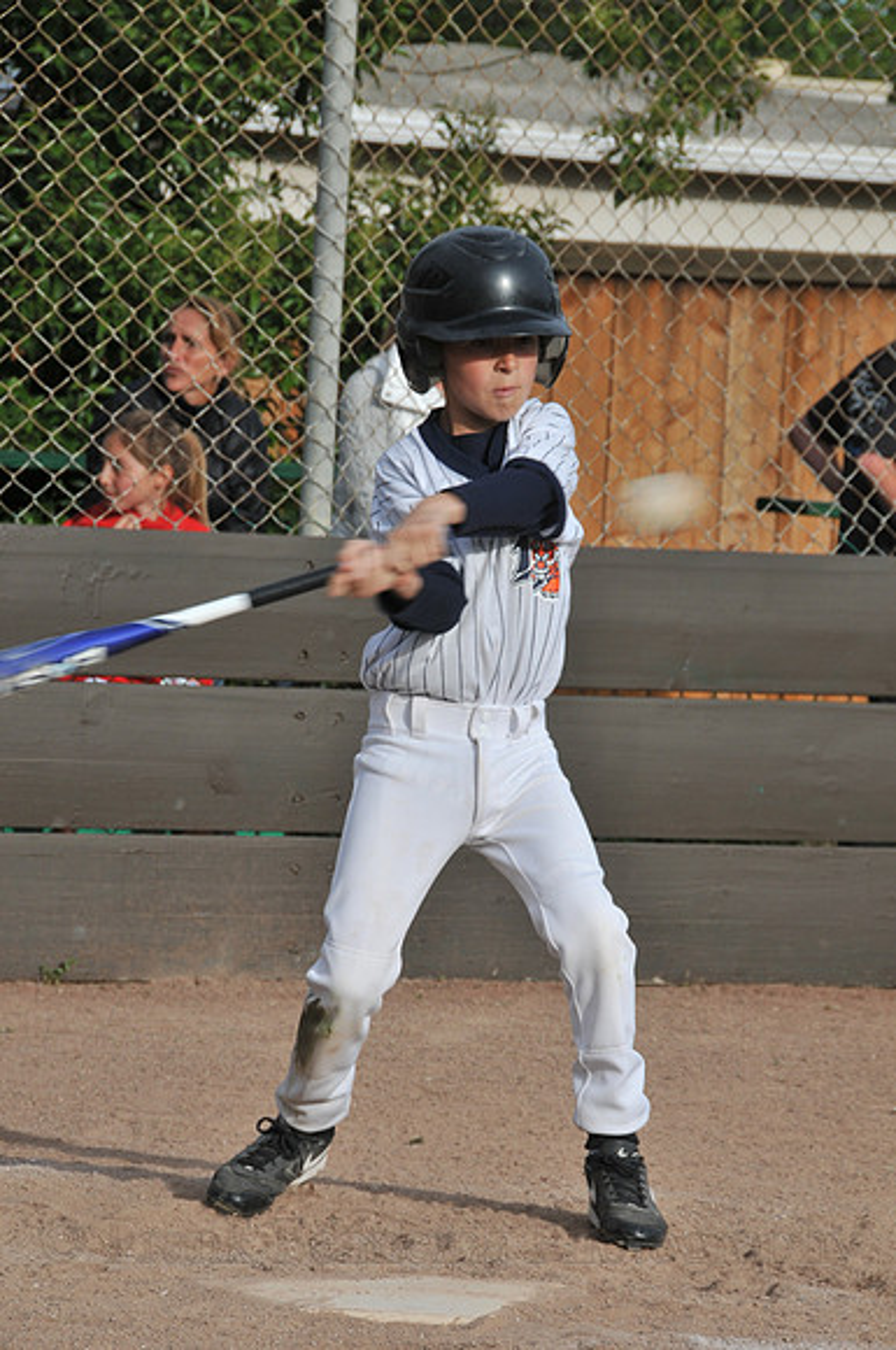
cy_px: 675
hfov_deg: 6.8
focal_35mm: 202
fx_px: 7582
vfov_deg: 10.2
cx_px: 448
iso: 200
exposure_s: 1/250
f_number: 11
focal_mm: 135
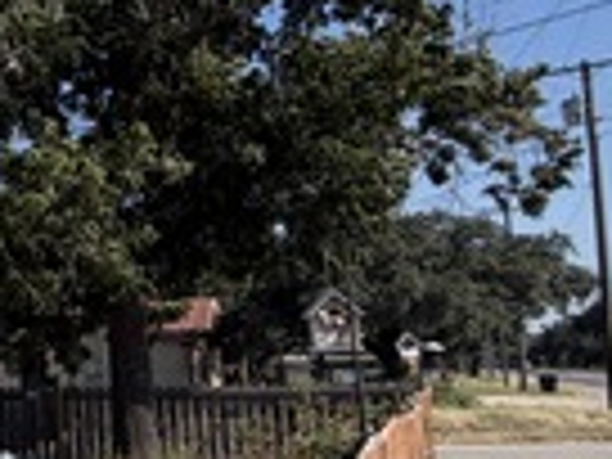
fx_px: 1167
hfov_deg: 20.2
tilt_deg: +5.7
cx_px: -518
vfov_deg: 22.2
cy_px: 284
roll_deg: +1.7
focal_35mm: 66
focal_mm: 2.22
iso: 20
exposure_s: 1/985
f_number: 2.2
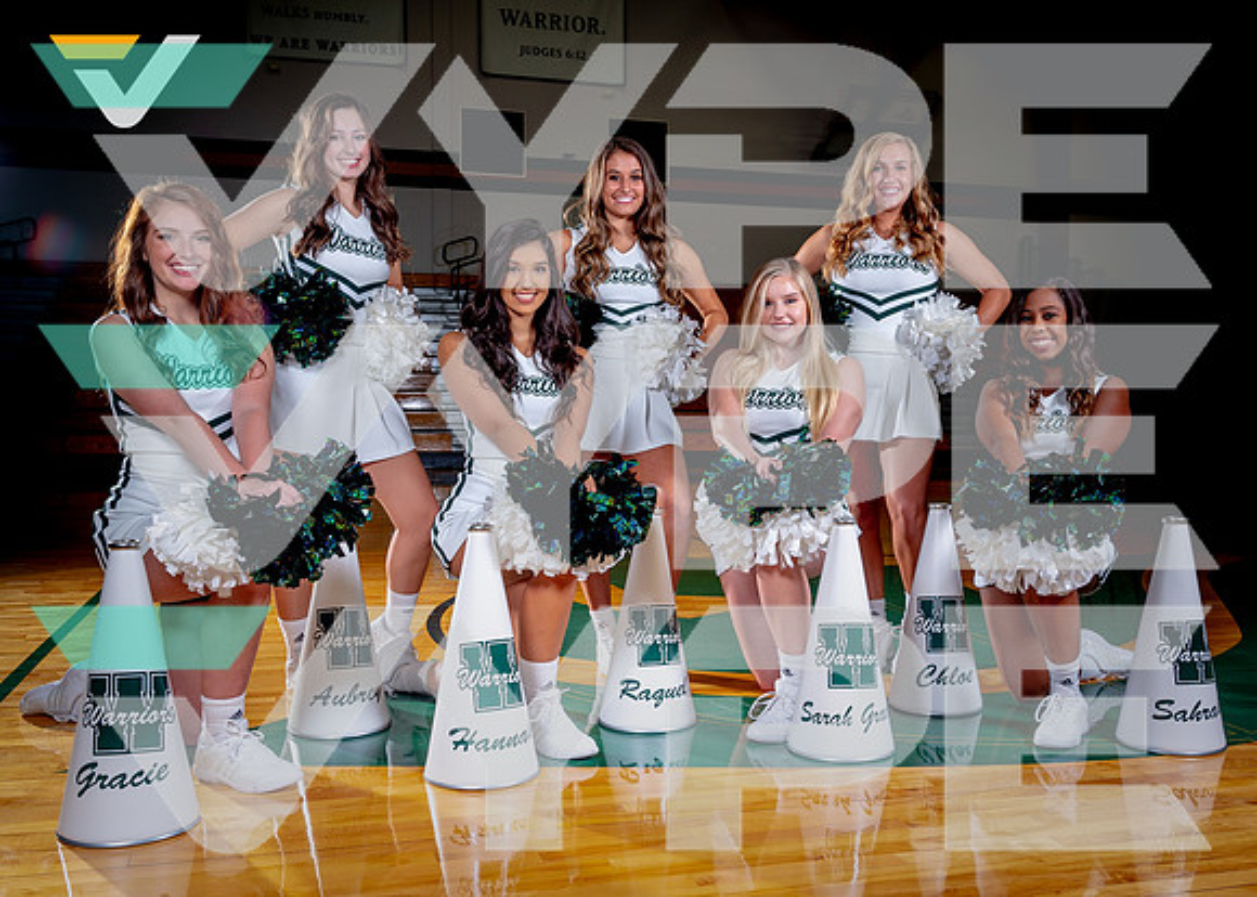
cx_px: 658
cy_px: 470
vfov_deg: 40.1
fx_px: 1229
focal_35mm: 34
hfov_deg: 54.2
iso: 125
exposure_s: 1/125
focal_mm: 30
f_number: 8
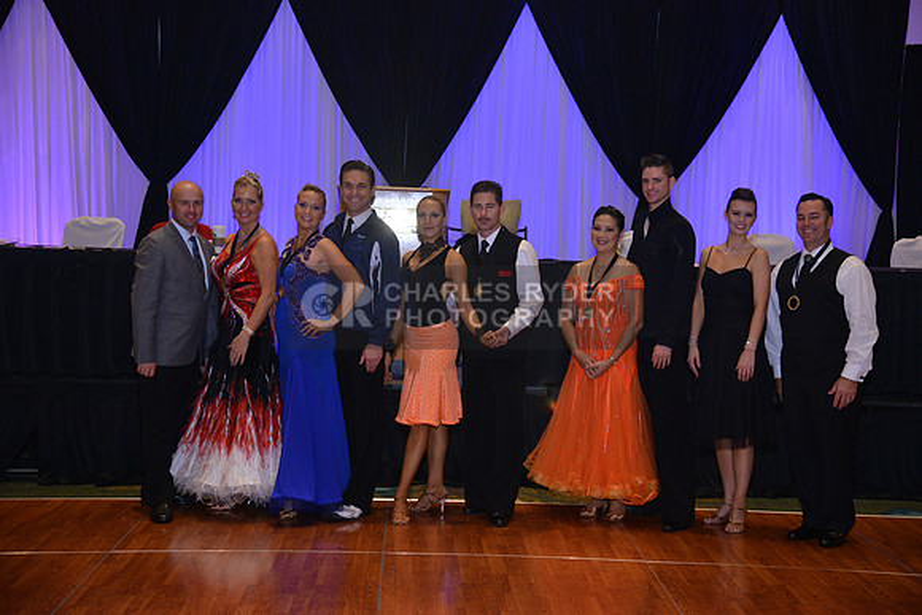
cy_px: 308
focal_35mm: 55
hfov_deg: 36.2
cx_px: 461
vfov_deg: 24.6
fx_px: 1409
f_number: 4
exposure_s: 1/250
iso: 1000
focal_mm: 55
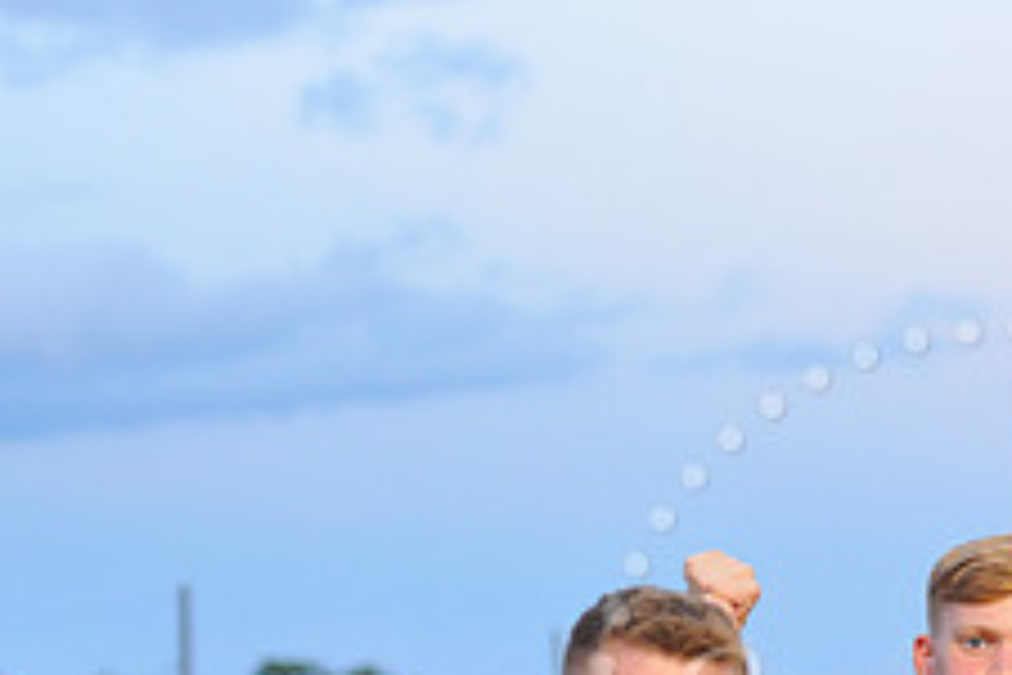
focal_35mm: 206
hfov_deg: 9.9
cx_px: 1012
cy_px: 742
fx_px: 5790
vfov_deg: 6.6
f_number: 4
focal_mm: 80
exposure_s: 1/200
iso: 1600
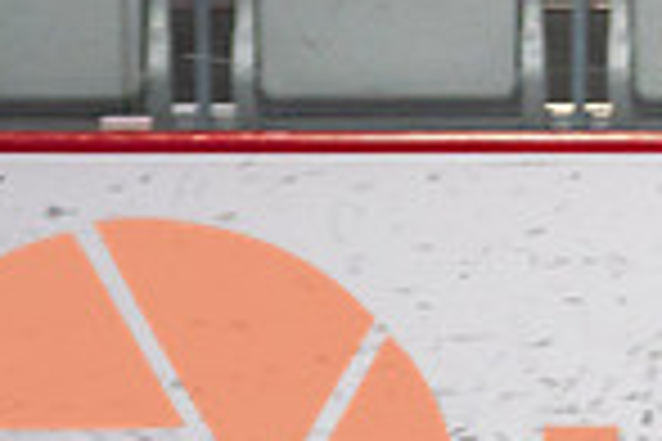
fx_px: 21017
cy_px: 693
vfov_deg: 1.2
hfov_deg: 1.8
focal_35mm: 1143
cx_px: 1944
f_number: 2.8
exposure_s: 1/640
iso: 800
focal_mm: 175
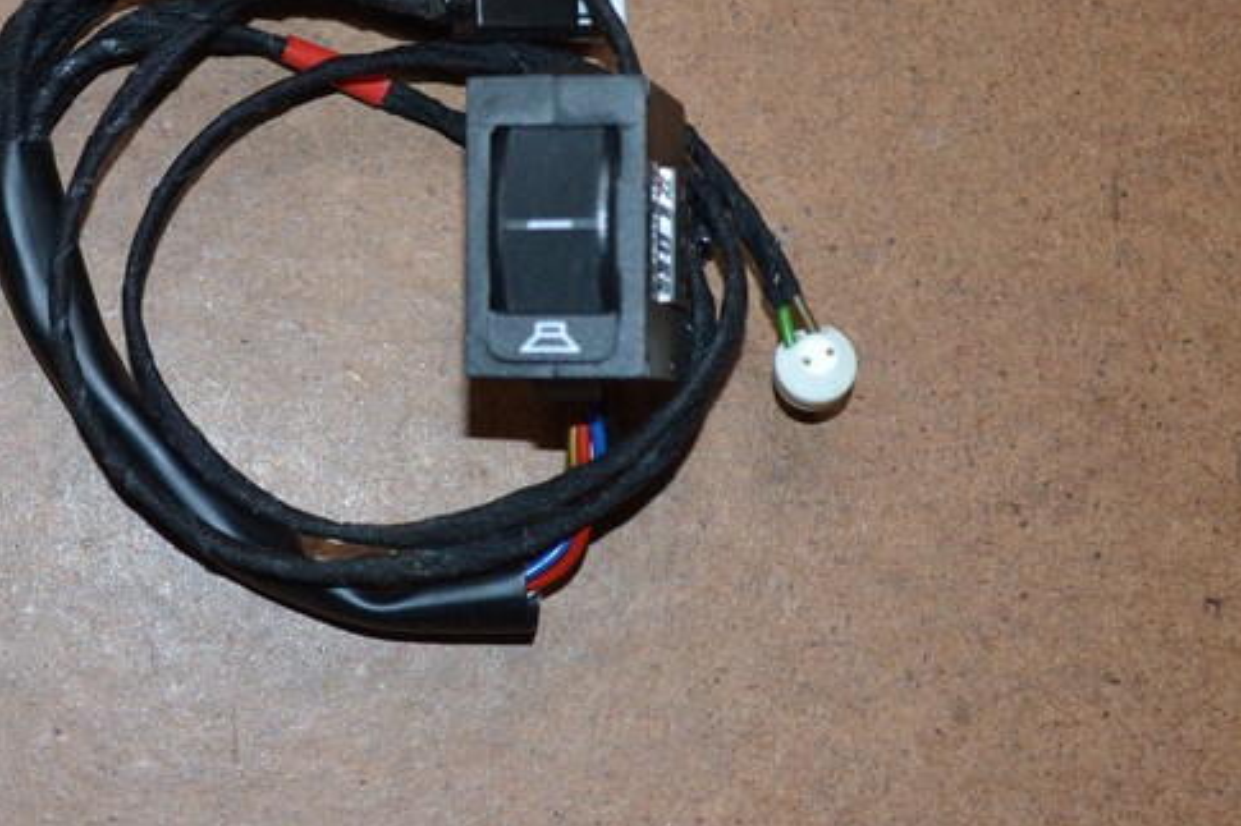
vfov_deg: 13.1
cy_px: 224
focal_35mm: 104
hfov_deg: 19.6
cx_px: 363
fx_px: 3584
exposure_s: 1/60
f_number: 5.3
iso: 1100
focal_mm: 42
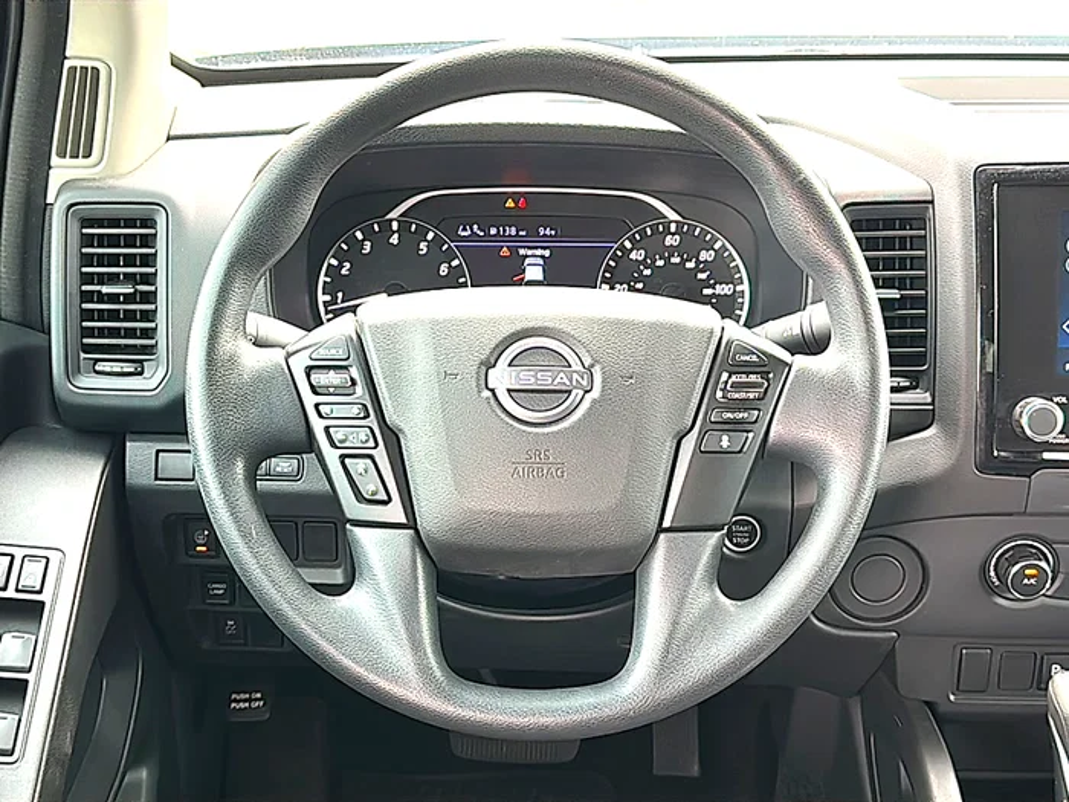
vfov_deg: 32.9
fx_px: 1359
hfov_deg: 42.9
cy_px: 401
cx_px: 534
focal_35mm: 44
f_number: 1.78
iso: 100
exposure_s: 1/41
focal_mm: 6.86
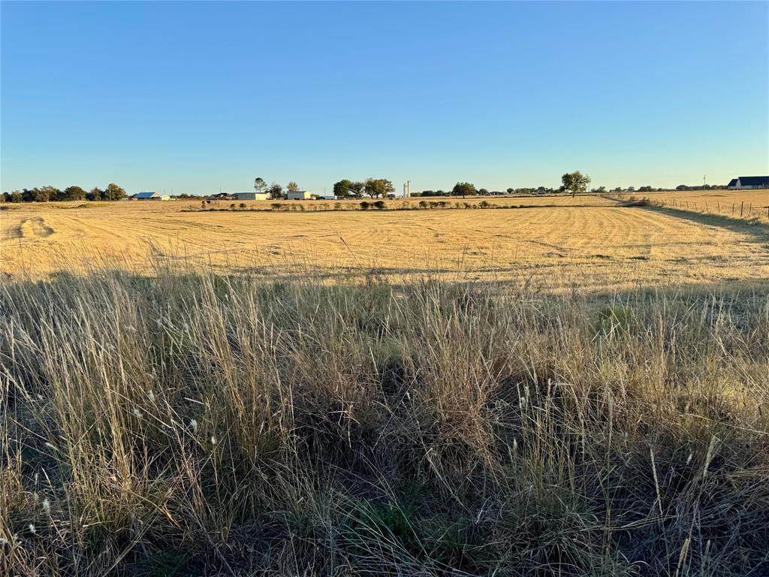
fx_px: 533
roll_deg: +0.6
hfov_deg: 71.6
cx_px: 384
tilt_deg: -8.9
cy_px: 288
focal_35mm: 24
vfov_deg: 56.8
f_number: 1.78
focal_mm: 6.76
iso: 80
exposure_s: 1/3096
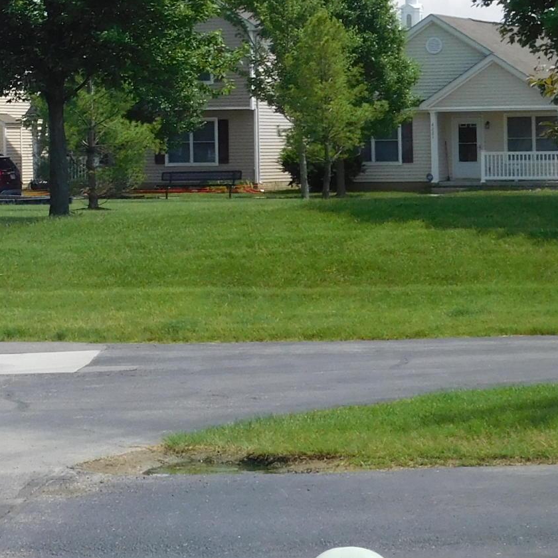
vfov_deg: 12.2
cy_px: 92
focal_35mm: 142
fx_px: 2590
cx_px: -206
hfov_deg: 11.9
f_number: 3.7
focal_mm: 8
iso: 125
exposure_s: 1/1250
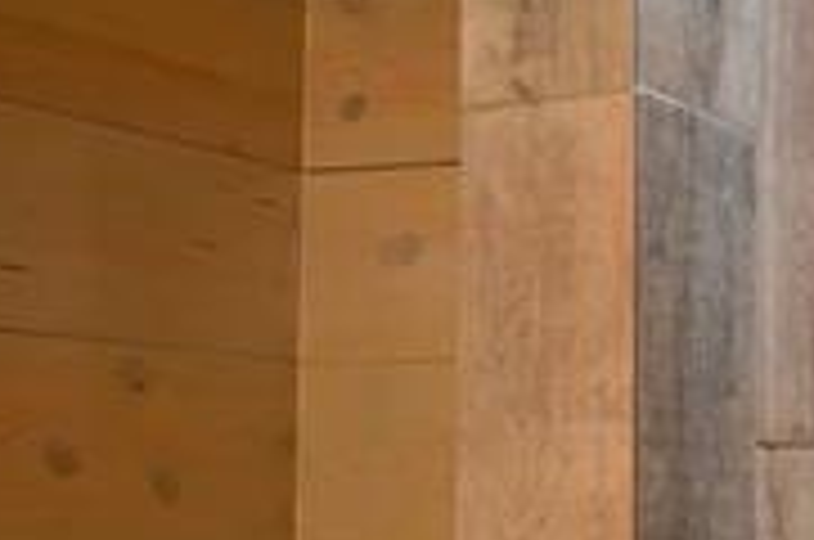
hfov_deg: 21.5
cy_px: 430
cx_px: 1079
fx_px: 1919
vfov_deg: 15.9
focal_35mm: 85
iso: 2000
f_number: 5
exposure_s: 1/80
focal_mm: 24
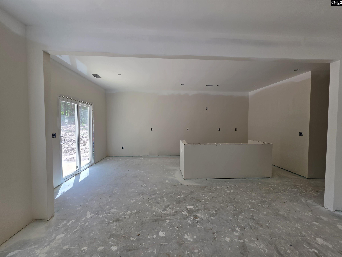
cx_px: 171
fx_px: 128
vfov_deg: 89.9
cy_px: 128
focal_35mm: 13
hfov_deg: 106.2
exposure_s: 1/120
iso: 16
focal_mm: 2.2
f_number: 1.9
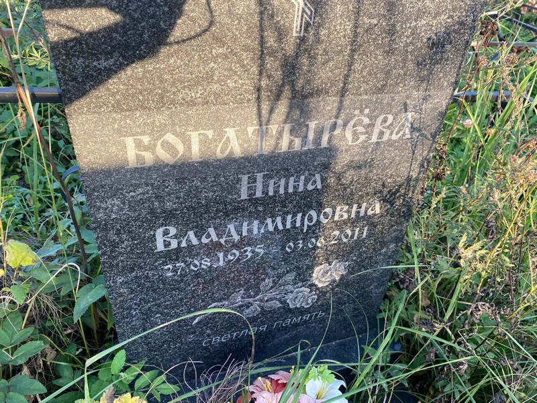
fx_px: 403
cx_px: 268
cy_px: 202
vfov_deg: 53.1
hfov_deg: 67.3
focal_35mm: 26
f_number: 1.8
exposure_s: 1/122
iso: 32
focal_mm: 4.25
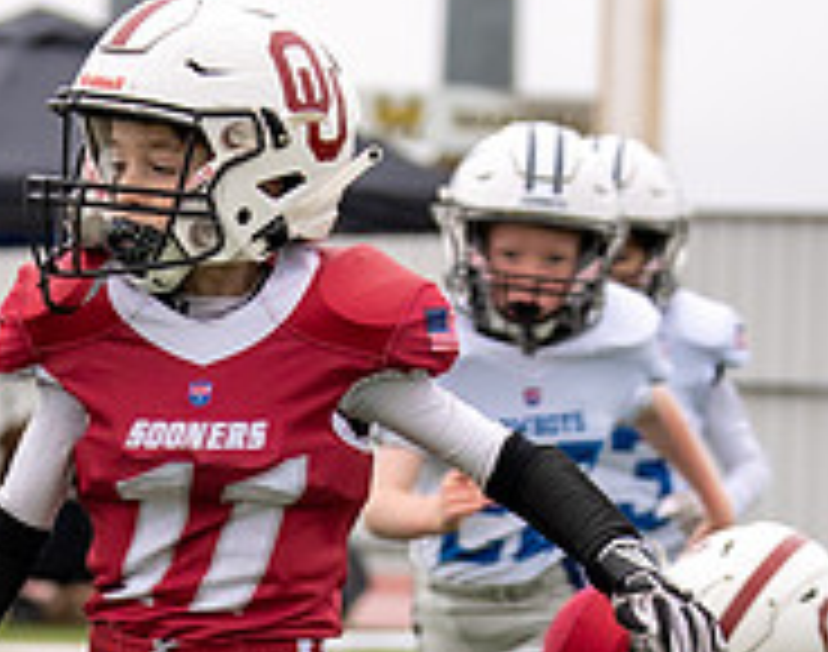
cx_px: -1046
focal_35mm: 531
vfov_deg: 2.9
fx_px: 12937
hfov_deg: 3.6
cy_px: 792
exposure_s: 1/1250
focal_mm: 81
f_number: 3.5
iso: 250
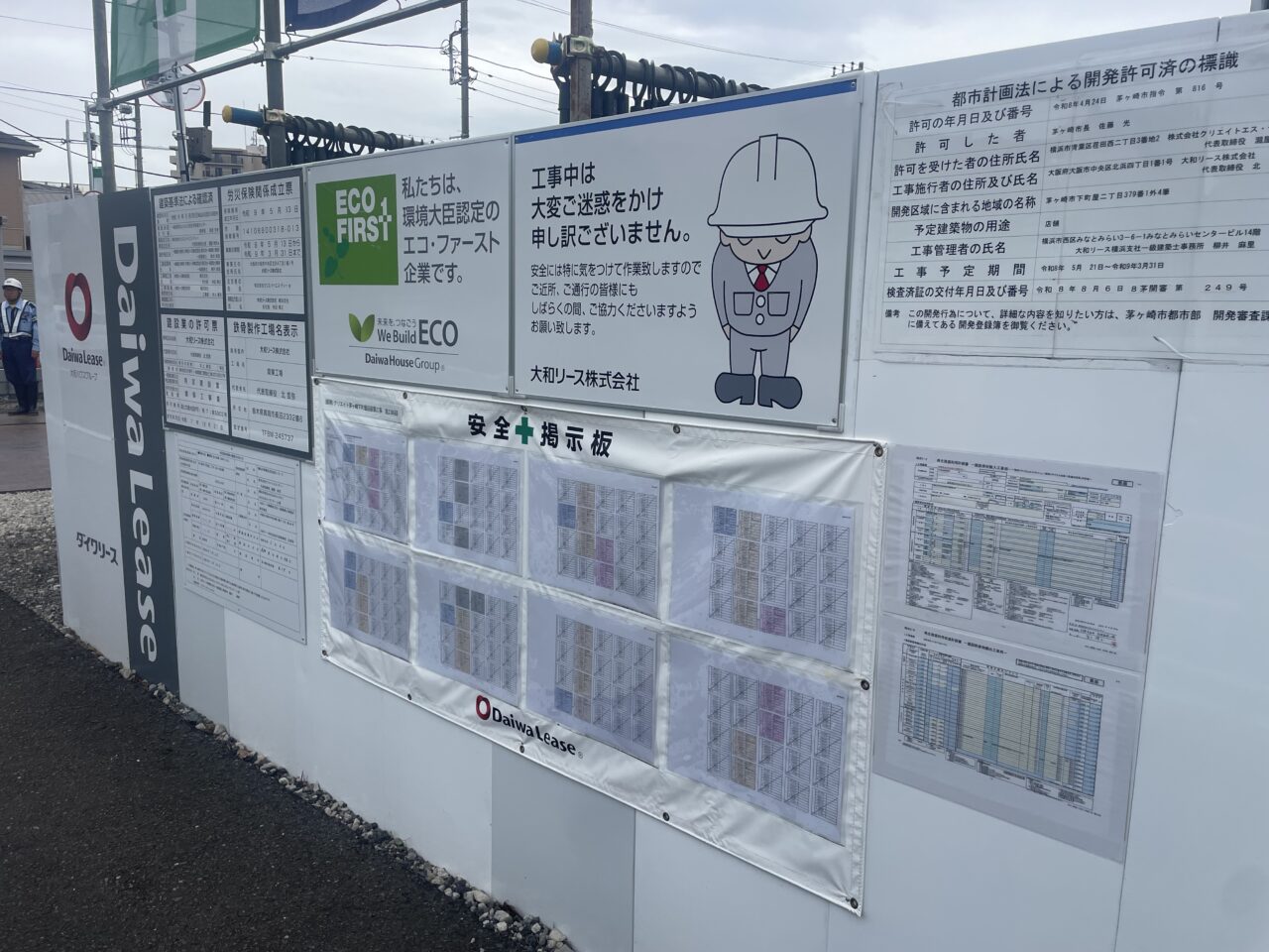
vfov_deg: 53.1
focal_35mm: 26
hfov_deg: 67.3
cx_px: 634
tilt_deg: -9.2
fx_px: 953
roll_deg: -2.0
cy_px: 476
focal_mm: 4.2
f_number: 1.6
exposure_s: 1/1366
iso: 32
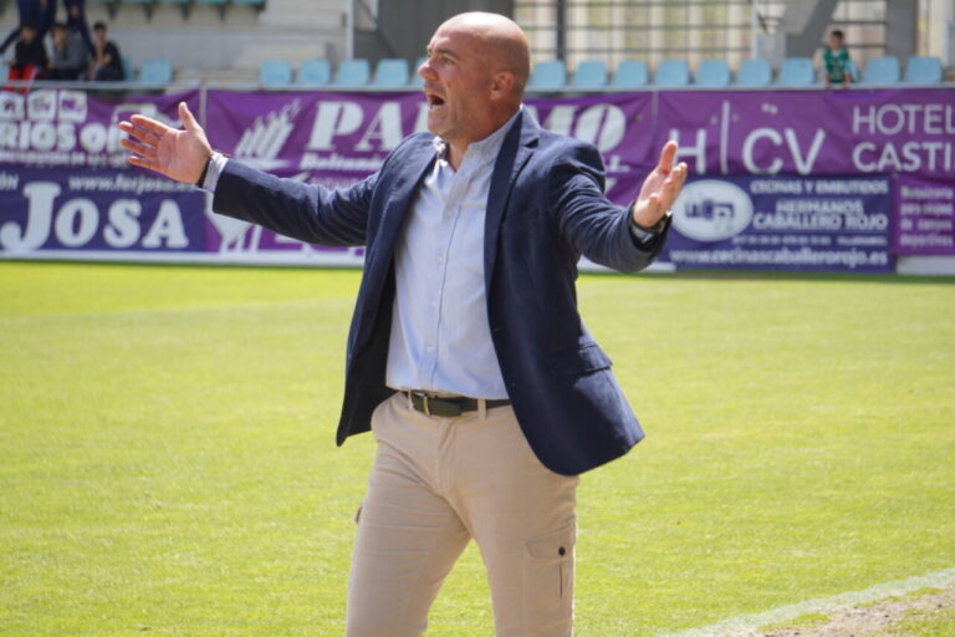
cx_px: 478
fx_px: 5292
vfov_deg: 6.9
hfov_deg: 10.3
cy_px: 318
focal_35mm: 200
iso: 125
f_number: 5.6
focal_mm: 133
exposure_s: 1/250
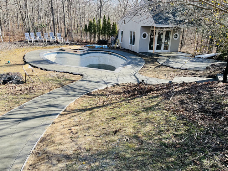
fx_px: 171
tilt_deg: -19.4
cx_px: 114
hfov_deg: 67.3
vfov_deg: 53.1
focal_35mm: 26
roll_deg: -2.1
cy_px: 86
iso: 32
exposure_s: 1/887
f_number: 1.6
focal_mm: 5.1
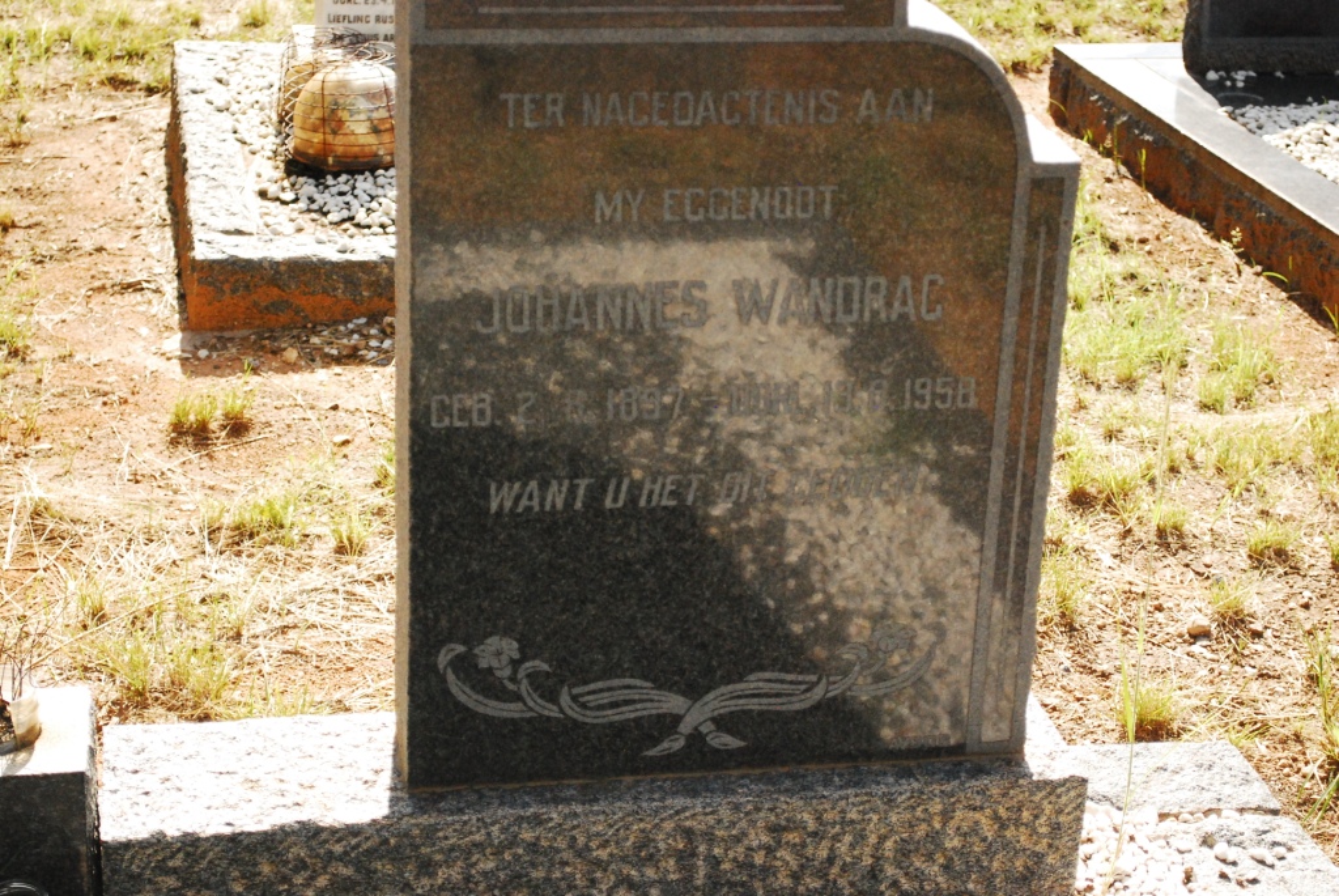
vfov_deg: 19.0
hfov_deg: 28.0
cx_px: 670
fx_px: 2681
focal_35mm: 72
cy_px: 448
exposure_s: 1/2500
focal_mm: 48
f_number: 5.6
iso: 1600
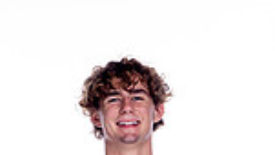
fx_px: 2618
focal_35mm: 359
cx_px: 138
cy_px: 408
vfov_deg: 3.3
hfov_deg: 6.0
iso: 800
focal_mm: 115
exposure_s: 1/250
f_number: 5.6
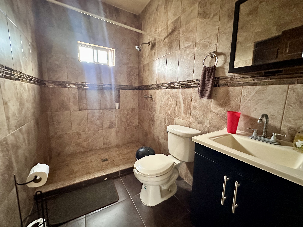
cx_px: 152
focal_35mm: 14
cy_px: 114
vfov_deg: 85.7
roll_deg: -0.7
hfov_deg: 102.1
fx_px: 123
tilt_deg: -7.6
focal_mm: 2.22
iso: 800
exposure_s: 1/60
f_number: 2.2
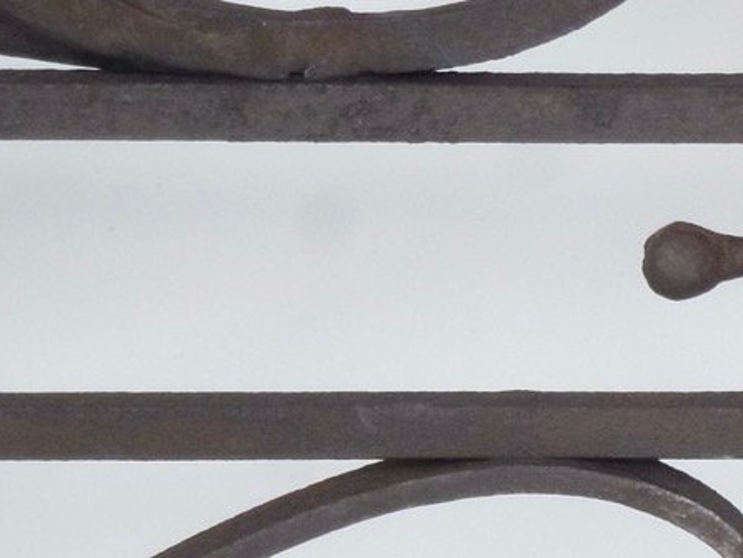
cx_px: 983
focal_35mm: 304
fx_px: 6529
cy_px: 428
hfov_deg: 6.5
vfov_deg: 4.9
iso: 320
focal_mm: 20.2
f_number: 5.1
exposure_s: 1/80
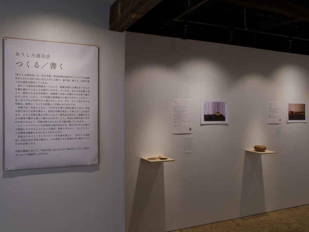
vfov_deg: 46.8
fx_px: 268
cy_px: 116
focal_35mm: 30
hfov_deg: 60.0
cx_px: 154
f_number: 8
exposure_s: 1/13
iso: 400
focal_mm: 15
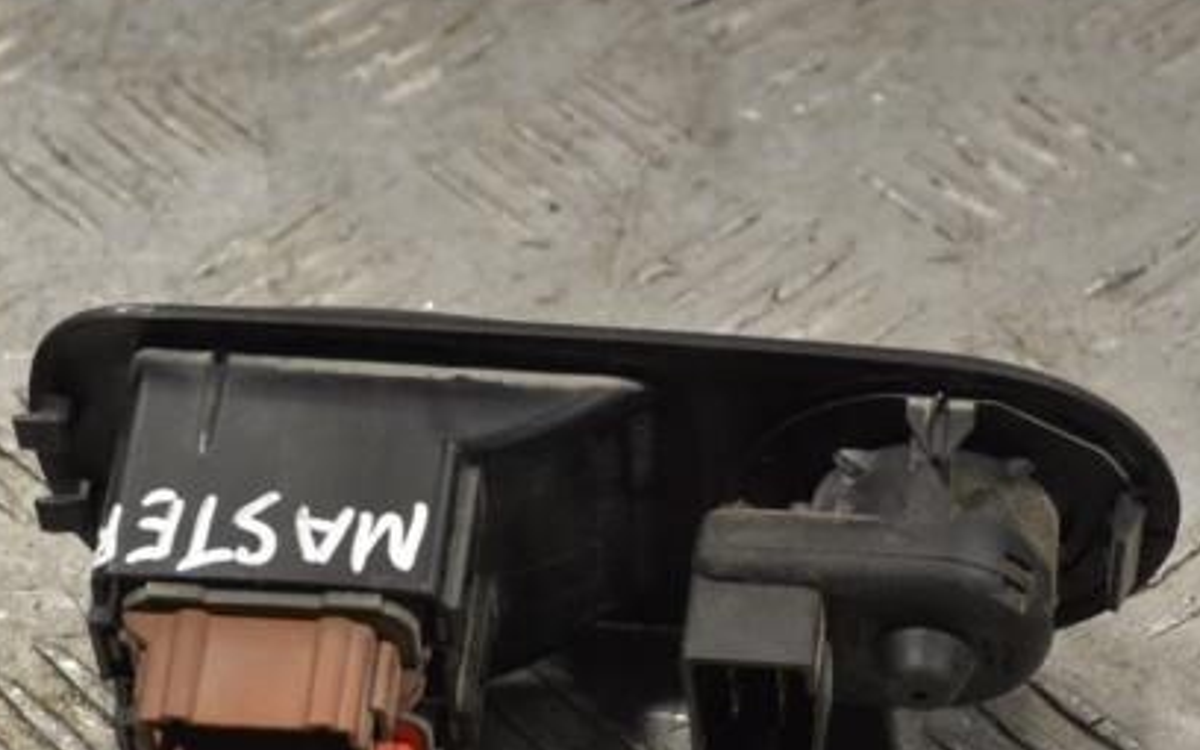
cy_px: 500
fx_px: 4047
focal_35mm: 124
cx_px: 468
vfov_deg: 10.6
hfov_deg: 16.8
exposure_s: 1/320
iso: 3200
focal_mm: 55
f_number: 9
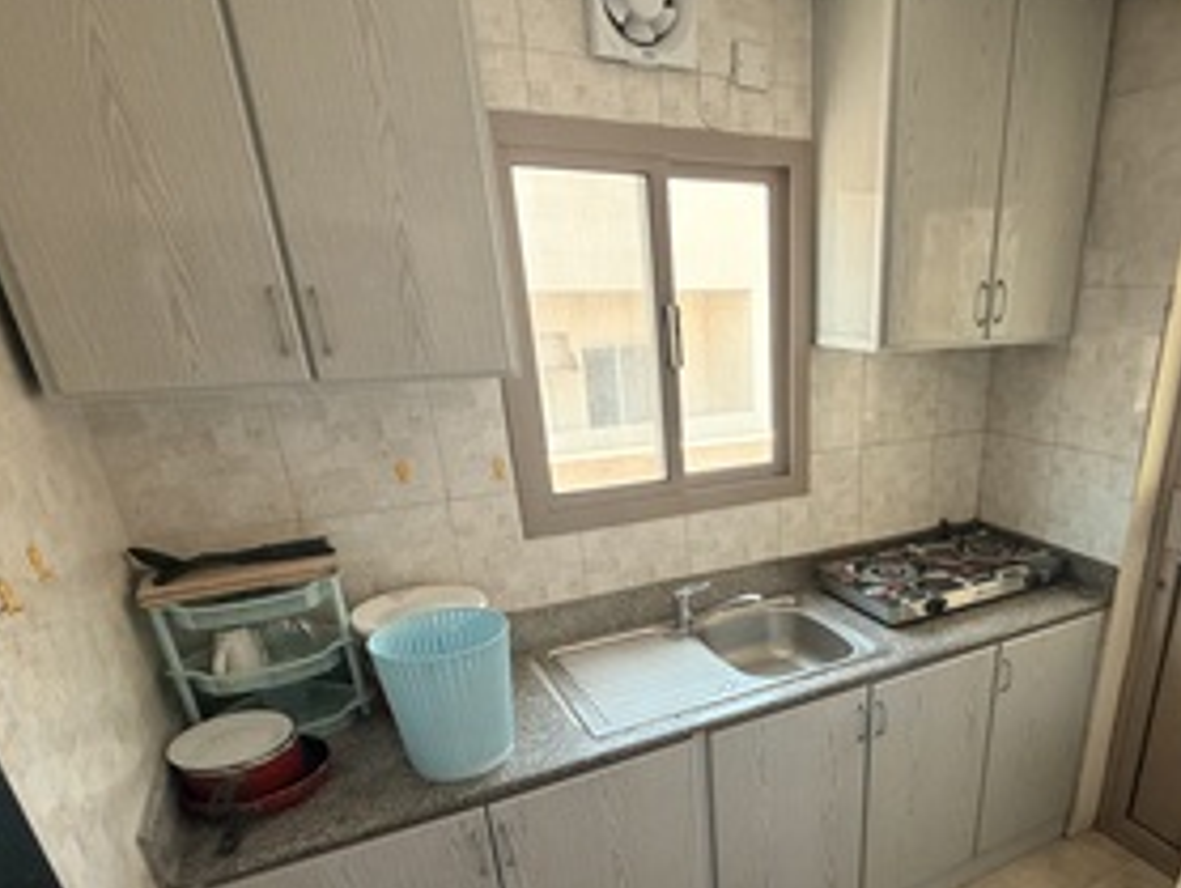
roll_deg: +0.0
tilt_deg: -22.7
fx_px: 785
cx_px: 797
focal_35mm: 23
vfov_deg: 56.9
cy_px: 631
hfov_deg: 71.5
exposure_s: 1/85
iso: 320
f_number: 2.2
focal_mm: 2.22
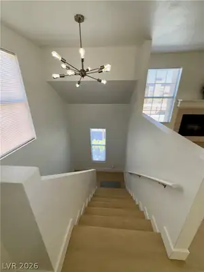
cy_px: 136
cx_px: 102
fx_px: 110
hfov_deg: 85.7
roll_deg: +0.5
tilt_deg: -20.9
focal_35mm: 14
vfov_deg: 102.1
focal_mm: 2.22
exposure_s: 1/122
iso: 20
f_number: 2.2
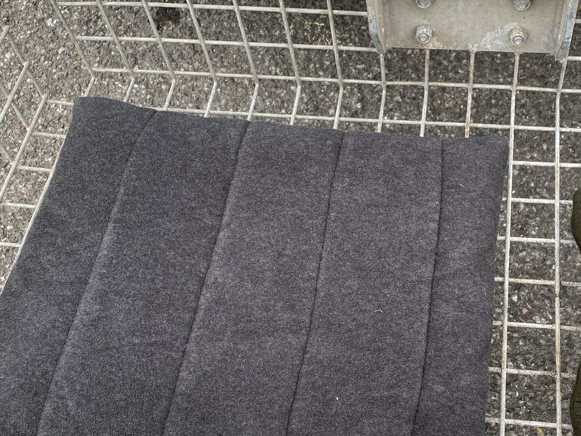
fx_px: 772
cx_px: 397
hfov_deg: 40.6
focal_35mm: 46
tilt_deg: -61.1
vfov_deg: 31.3
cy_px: 290
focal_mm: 4.25
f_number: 1.8
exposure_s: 1/122
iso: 32
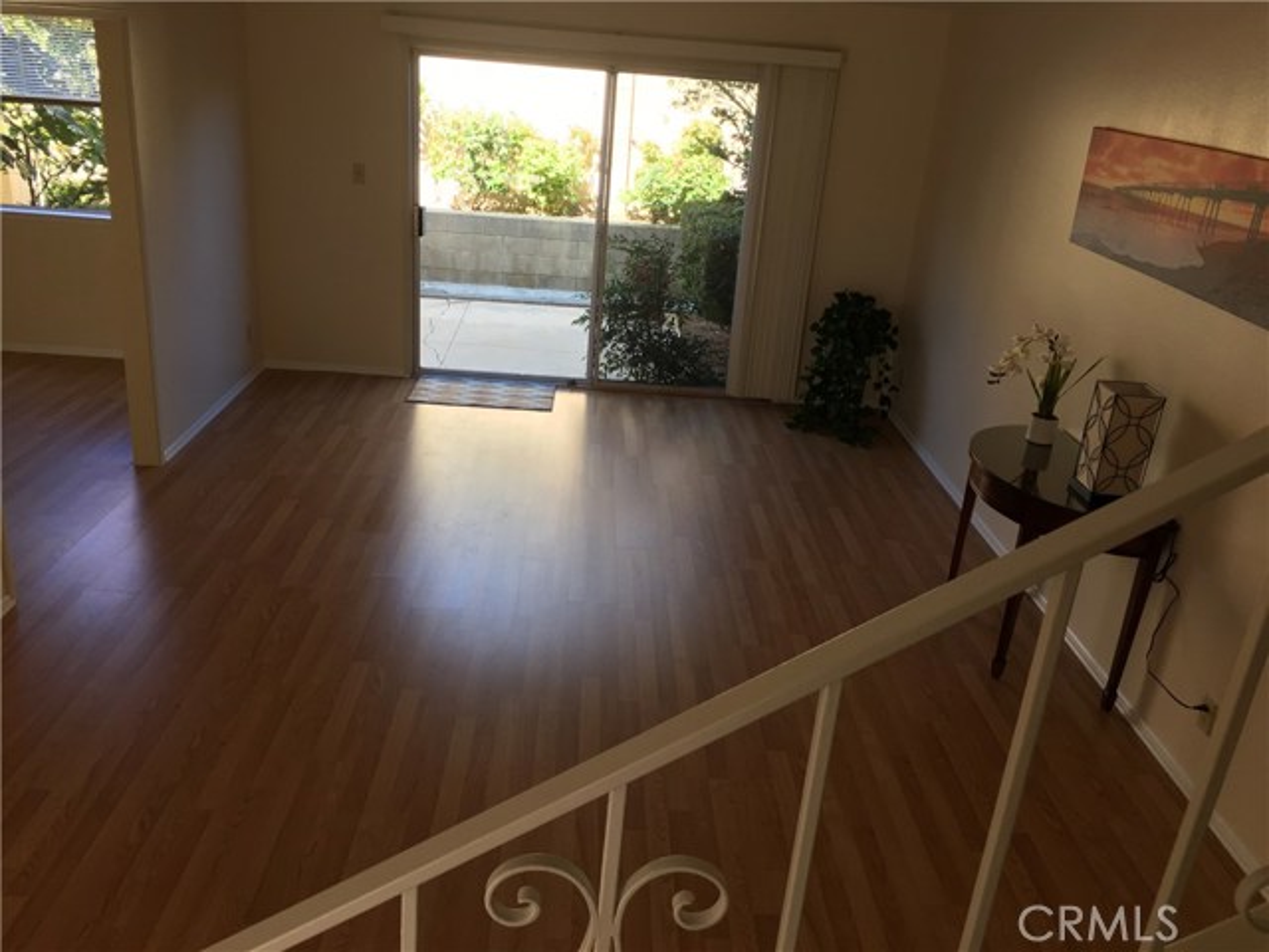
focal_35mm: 29
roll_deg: -3.8
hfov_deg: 61.7
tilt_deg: -21.5
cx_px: 634
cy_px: 476
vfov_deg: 48.2
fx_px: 1063
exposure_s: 1/100
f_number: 2.2
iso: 40
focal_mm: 4.15
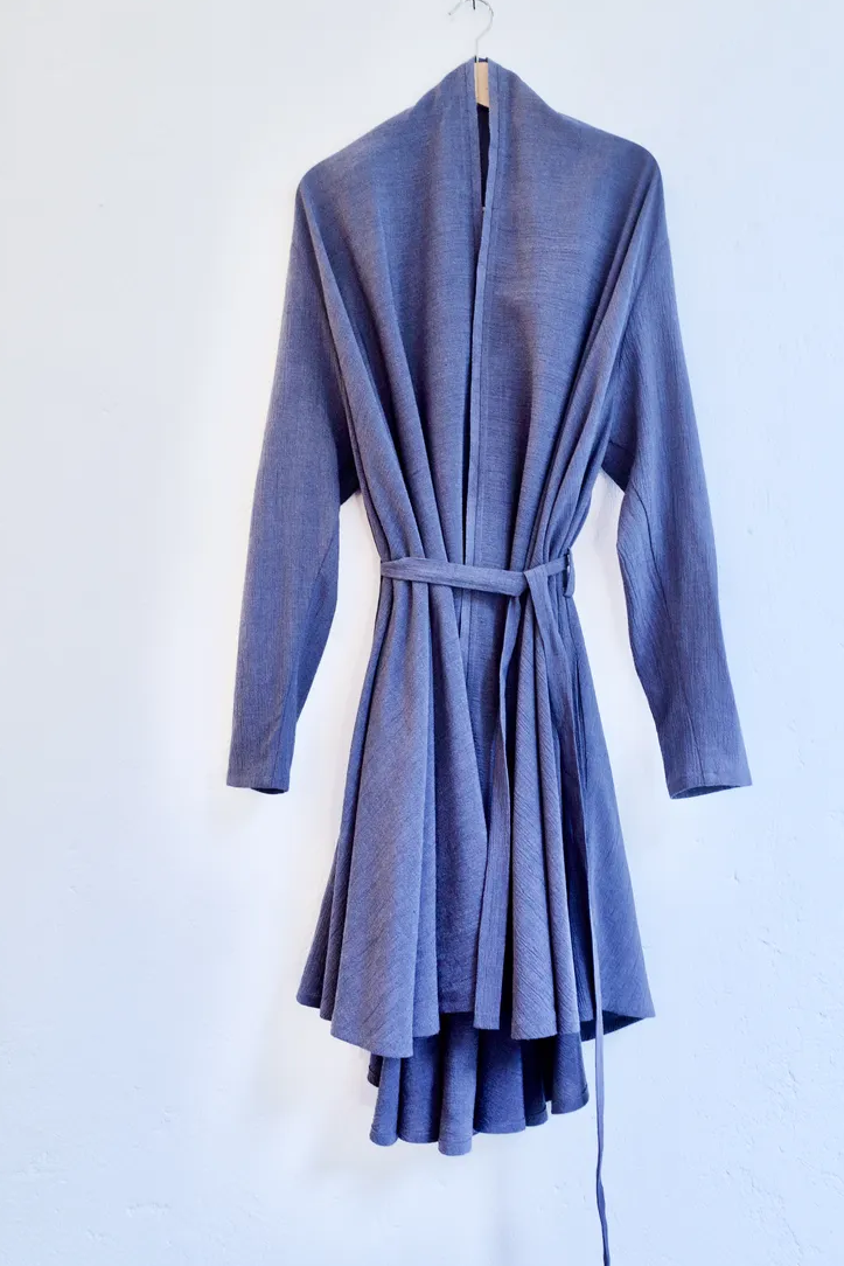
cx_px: 455
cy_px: 619
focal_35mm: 31
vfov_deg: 60.3
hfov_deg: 42.3
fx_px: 1090
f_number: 2.8
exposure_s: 1/40
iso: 400
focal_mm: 18.3
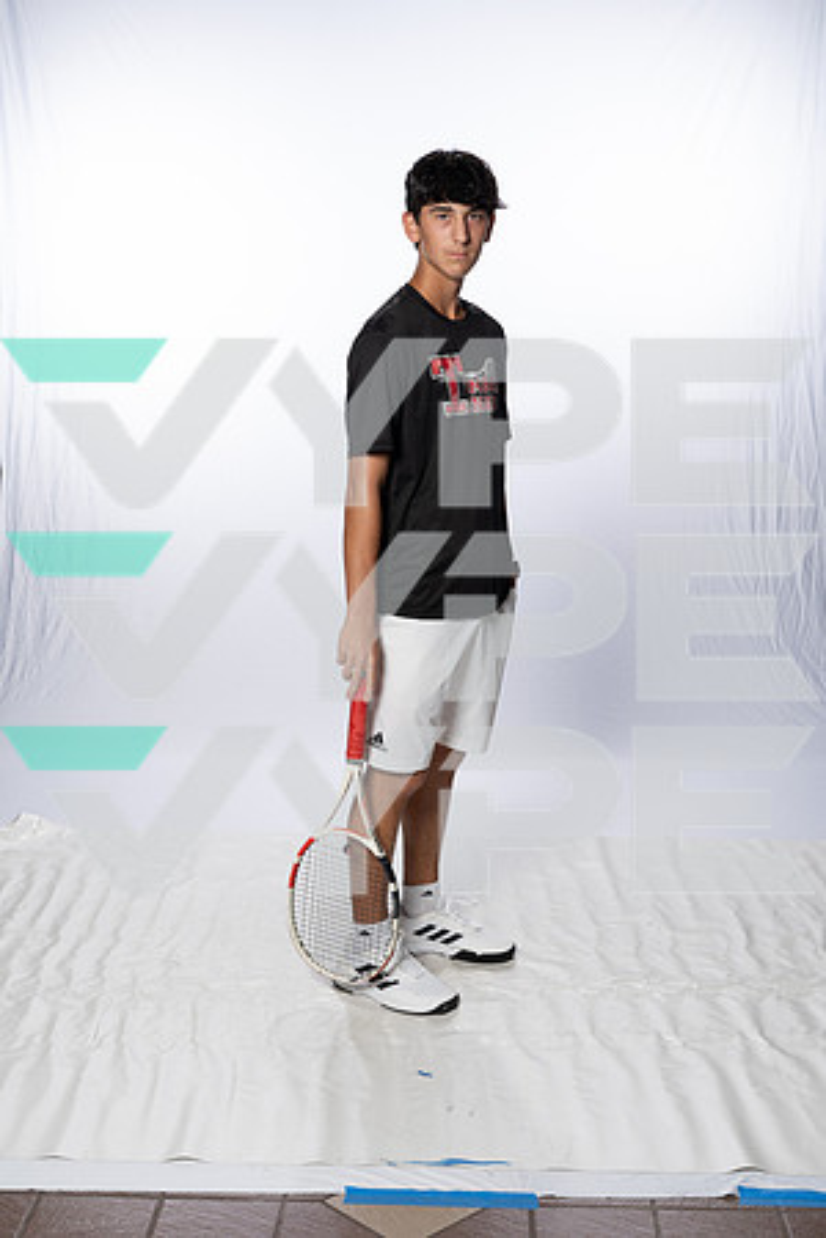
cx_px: 413
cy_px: 619
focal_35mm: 47
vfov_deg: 41.9
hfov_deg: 28.6
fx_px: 1617
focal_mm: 47
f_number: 8
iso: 640
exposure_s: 1/250
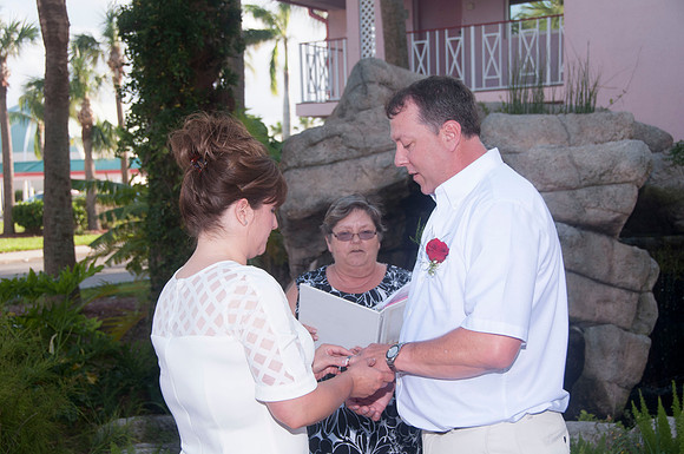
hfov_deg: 36.9
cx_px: 342
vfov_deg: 25.0
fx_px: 1025
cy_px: 227
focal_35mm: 54
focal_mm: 36
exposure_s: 1/250
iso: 200
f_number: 5.6
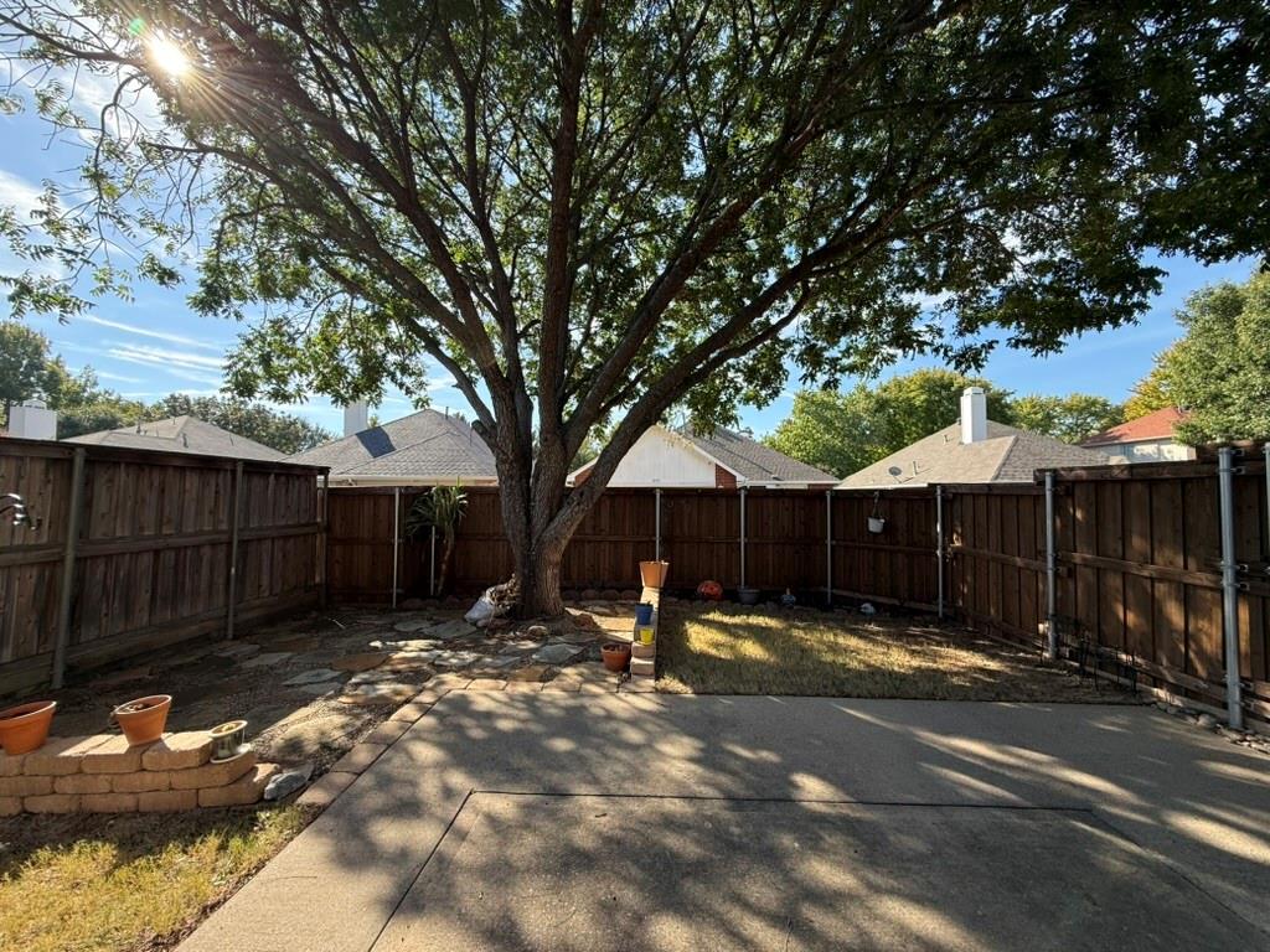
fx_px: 514
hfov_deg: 102.1
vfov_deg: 85.7
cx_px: 635
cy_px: 476
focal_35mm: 14
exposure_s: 1/545
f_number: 2.2
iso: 64
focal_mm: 2.22
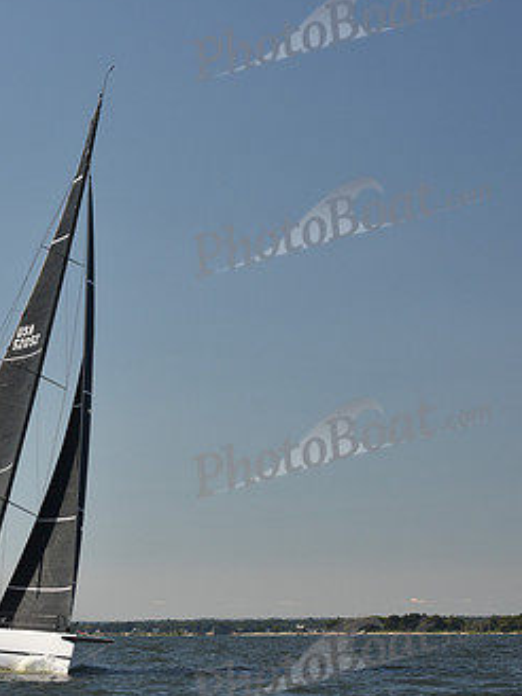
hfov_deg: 12.4
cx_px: 85
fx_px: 2393
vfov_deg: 16.6
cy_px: 362
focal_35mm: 119
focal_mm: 70
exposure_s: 1/800
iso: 250
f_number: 5
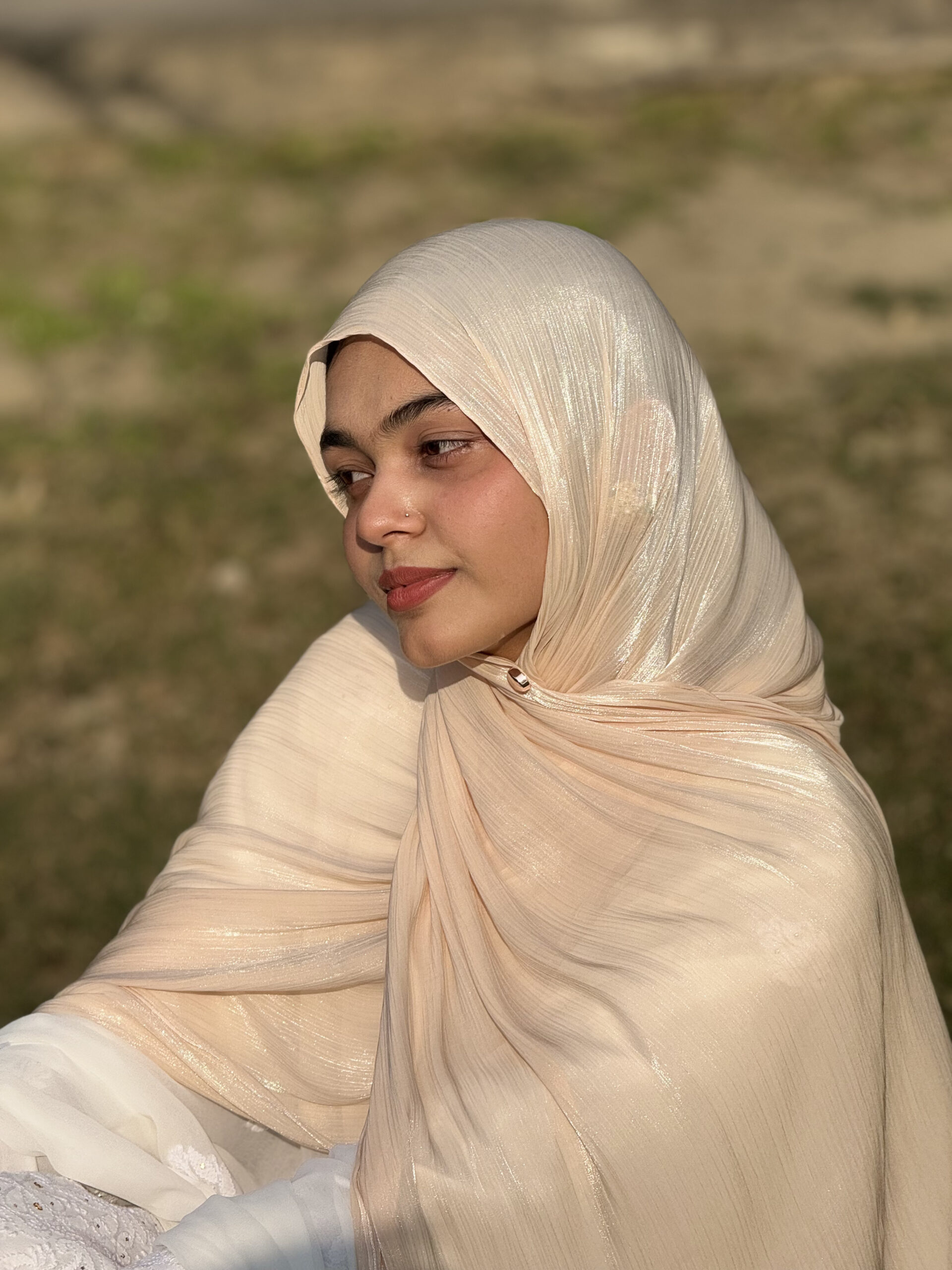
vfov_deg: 16.4
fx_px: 4400
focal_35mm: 120
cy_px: 635
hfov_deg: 12.3
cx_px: 476
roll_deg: +5.2
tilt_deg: -19.2
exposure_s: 1/2611
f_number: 2.8
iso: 50
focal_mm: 15.66
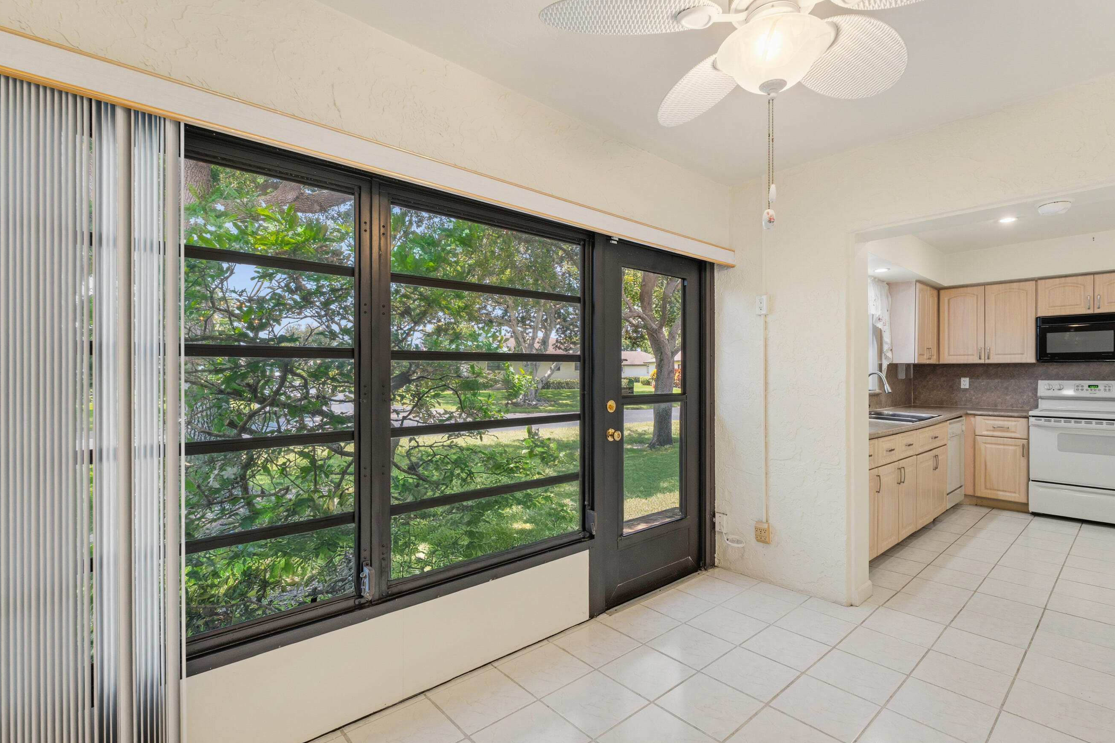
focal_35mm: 16
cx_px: 591
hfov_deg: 96.6
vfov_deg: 73.7
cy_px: 391
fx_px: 496
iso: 250
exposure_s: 1/2
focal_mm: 14
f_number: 9
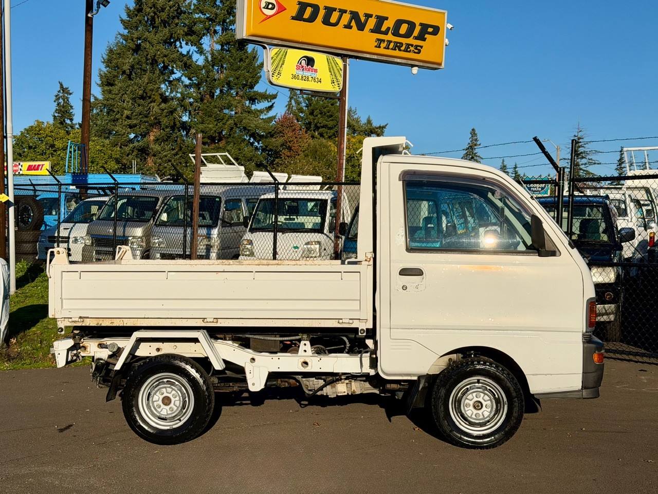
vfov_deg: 30.3
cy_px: 247
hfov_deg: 39.7
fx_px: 912
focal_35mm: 48
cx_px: 329
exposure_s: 1/13333
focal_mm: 6.76
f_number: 1.78
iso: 80
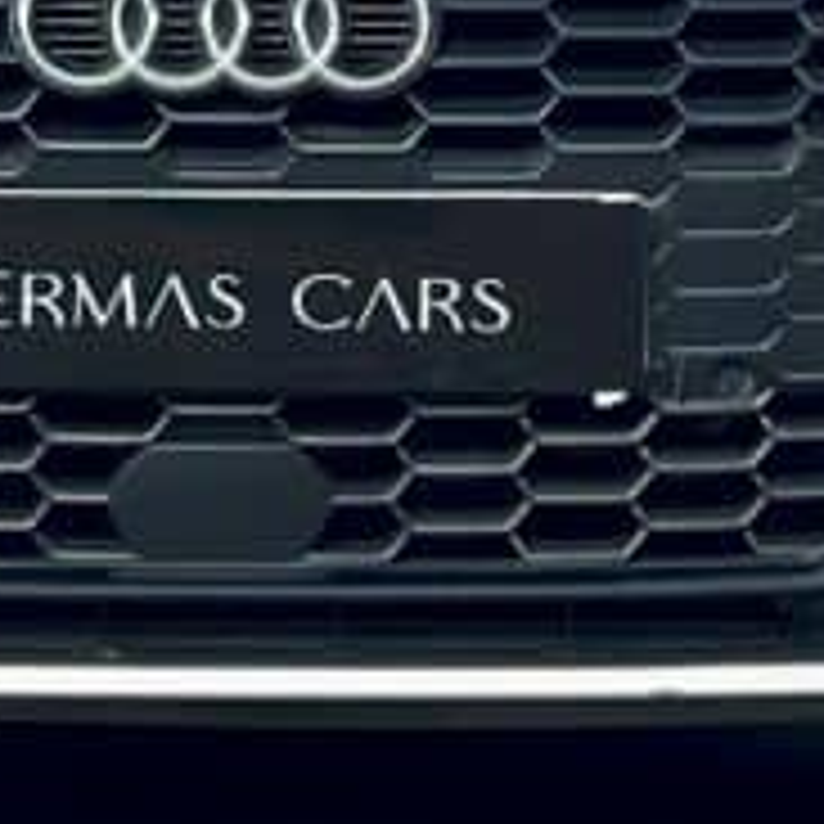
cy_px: -441
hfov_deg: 7.4
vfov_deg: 7.3
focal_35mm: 237
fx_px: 6383
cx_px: 216
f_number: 1.78
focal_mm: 6.86
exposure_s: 1/5263
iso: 100
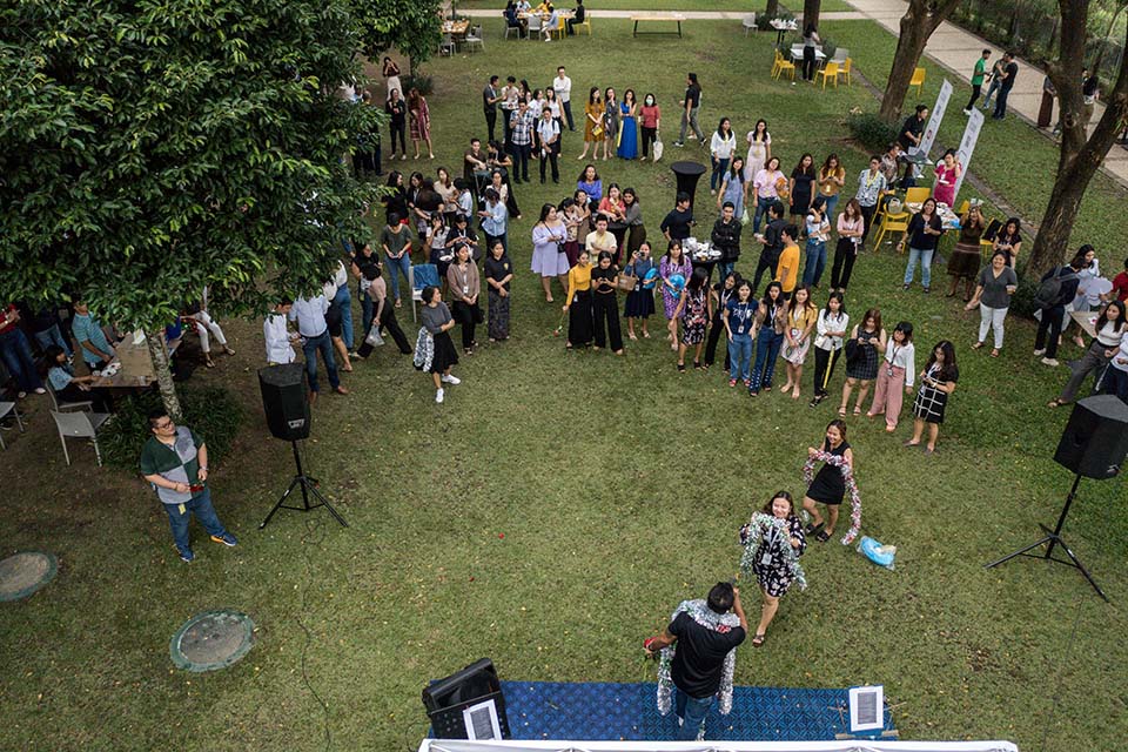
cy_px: 376
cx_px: 564
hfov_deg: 65.5
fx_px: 877
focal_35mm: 28
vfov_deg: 46.4
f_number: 2.8
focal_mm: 10.26
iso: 800
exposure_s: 1/160
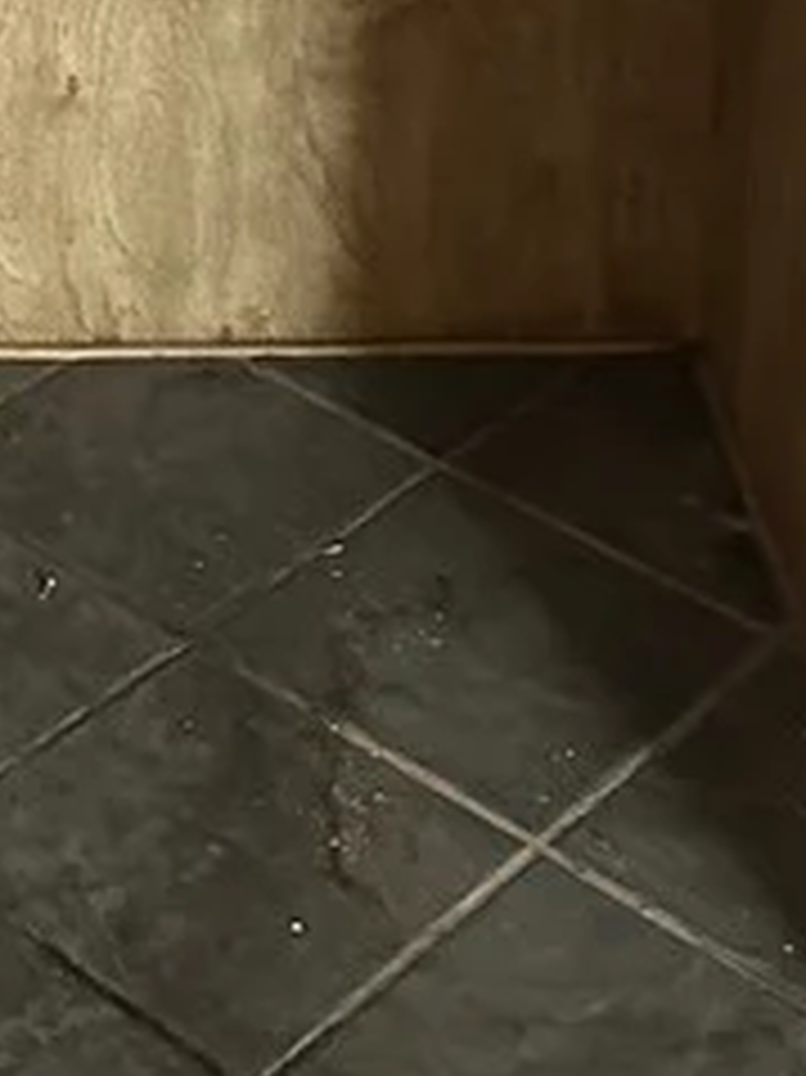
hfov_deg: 14.1
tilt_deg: -11.2
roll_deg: -3.2
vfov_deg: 16.5
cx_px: -14
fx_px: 3201
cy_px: -770
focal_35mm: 103
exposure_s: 1/45
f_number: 1.78
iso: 1000
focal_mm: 6.86
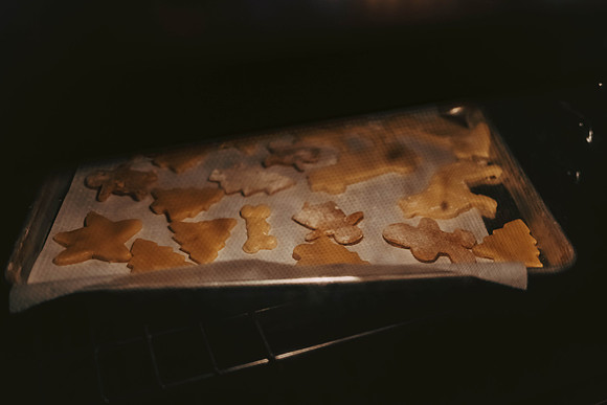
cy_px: 202
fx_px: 675
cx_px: 304
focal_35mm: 40
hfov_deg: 48.4
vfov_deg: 33.4
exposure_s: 1/800
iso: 2500
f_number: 2
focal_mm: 40
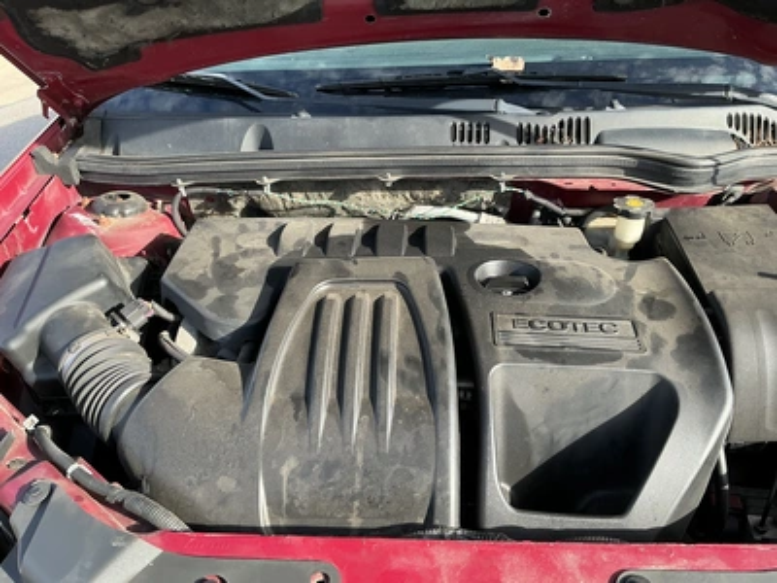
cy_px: 292
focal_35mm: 28
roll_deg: +2.5
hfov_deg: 63.4
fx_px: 628
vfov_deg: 49.7
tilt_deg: -33.4
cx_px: 388
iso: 20
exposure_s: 1/232
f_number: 1.8
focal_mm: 3
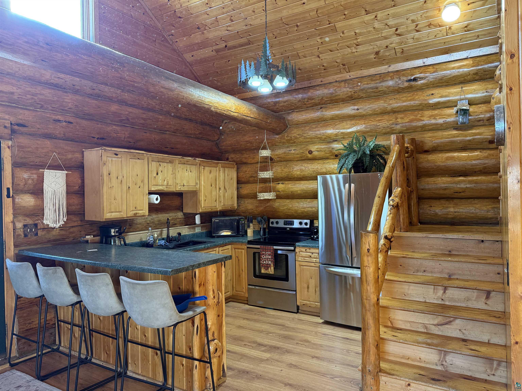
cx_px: 261
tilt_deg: -0.4
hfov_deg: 71.6
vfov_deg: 56.8
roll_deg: +0.7
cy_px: 196
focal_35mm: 24
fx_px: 362
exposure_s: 1/60
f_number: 1.78
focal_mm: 6.76
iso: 250
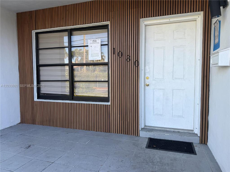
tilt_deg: -4.1
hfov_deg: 71.6
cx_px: 115
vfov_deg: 56.8
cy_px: 86
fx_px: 159
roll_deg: +1.3
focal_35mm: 24
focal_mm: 6.76
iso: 80
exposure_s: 1/385
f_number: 1.78
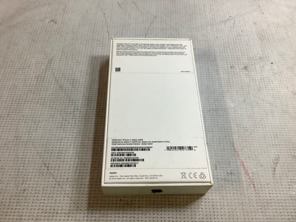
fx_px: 265
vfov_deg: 45.4
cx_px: 148
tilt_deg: -58.0
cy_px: 111
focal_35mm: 31
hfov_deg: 58.4
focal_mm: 3.3
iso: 80
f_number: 2.4
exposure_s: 1/50
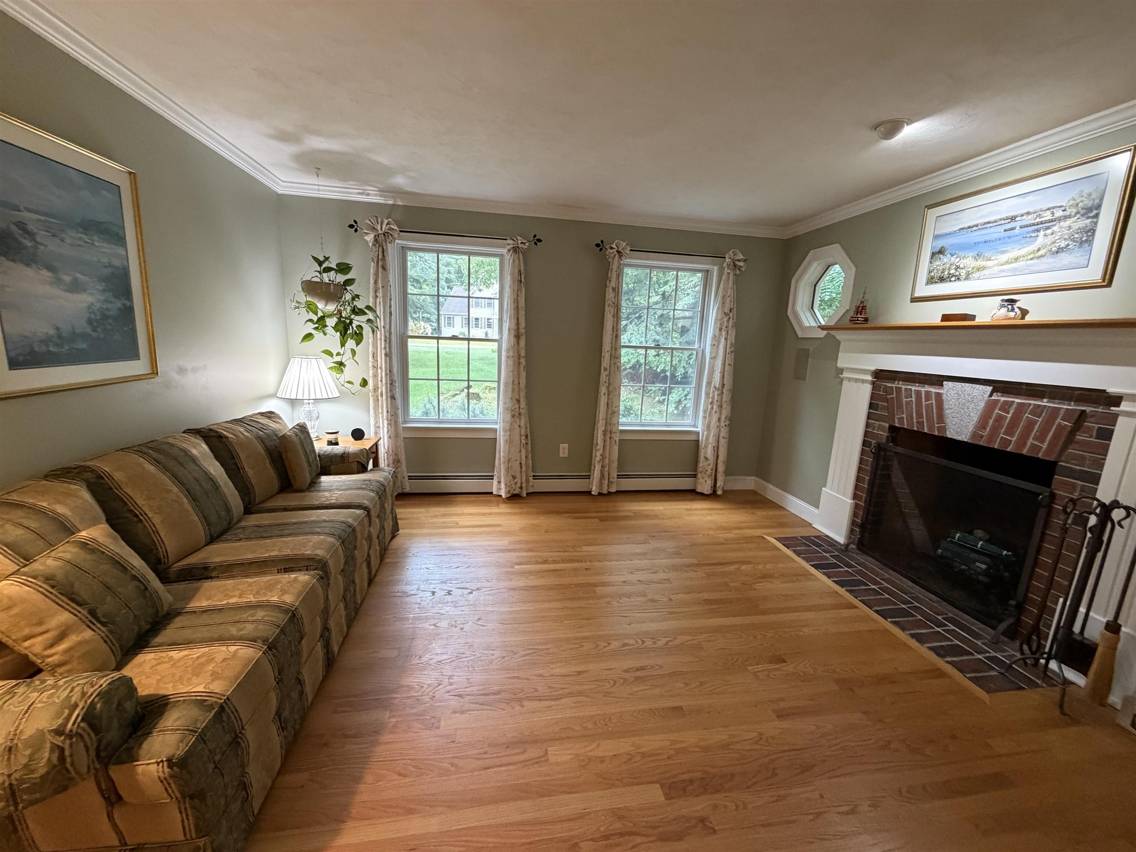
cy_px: 426
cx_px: 568
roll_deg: -2.4
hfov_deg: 102.1
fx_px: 459
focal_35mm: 14
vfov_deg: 85.7
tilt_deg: -11.9
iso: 500
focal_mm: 2.22
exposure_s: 1/60
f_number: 2.2
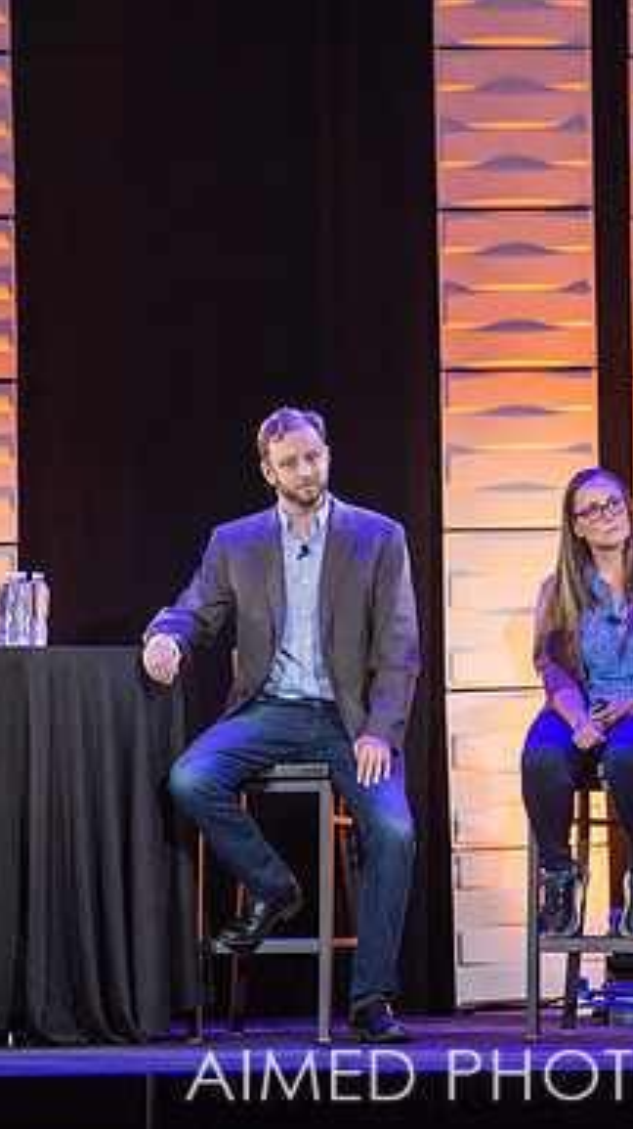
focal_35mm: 320
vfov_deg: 6.7
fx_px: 9567
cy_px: 565
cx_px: 604
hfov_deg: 3.8
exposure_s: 1/250
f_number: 3.2
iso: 500
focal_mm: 200
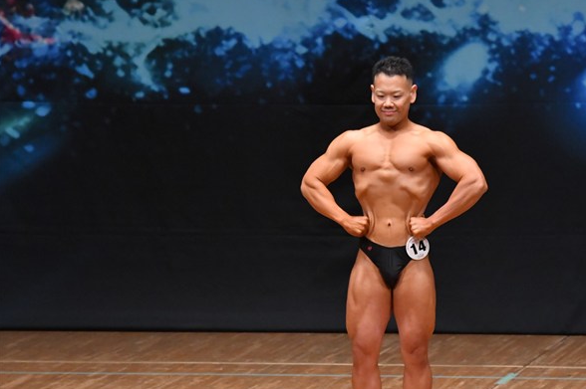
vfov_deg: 3.9
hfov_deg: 5.8
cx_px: 383
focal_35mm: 356
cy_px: 245
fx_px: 5790
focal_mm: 180
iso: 5000
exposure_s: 1/400
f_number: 5.6
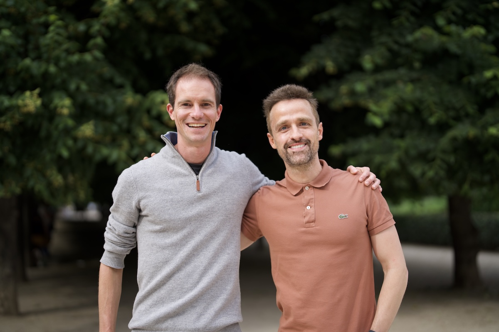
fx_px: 693
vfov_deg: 27.0
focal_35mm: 50
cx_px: 250
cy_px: 166
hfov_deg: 39.6
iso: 50
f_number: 1.2
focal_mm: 50
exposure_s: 1/1000
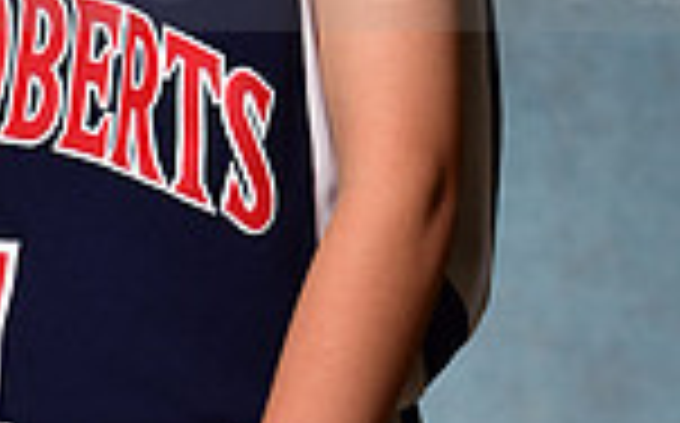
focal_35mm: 275
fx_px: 5091
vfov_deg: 4.7
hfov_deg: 7.6
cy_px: -112
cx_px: 43
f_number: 5
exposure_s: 1/200
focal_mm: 70
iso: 100
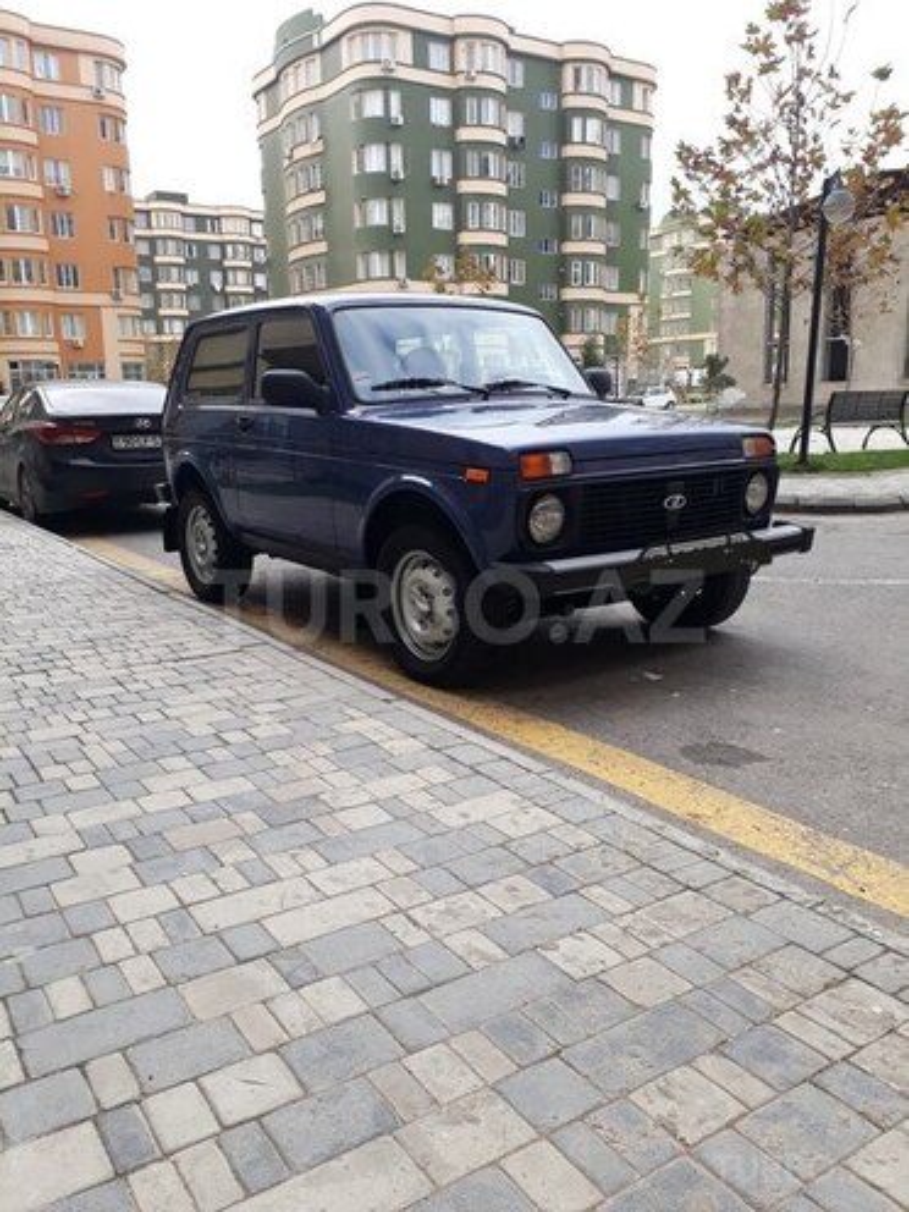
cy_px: 606
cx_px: 454
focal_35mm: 27
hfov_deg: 51.4
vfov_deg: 65.3
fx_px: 945
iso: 40
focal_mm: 3.6
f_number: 1.9
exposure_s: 1/255
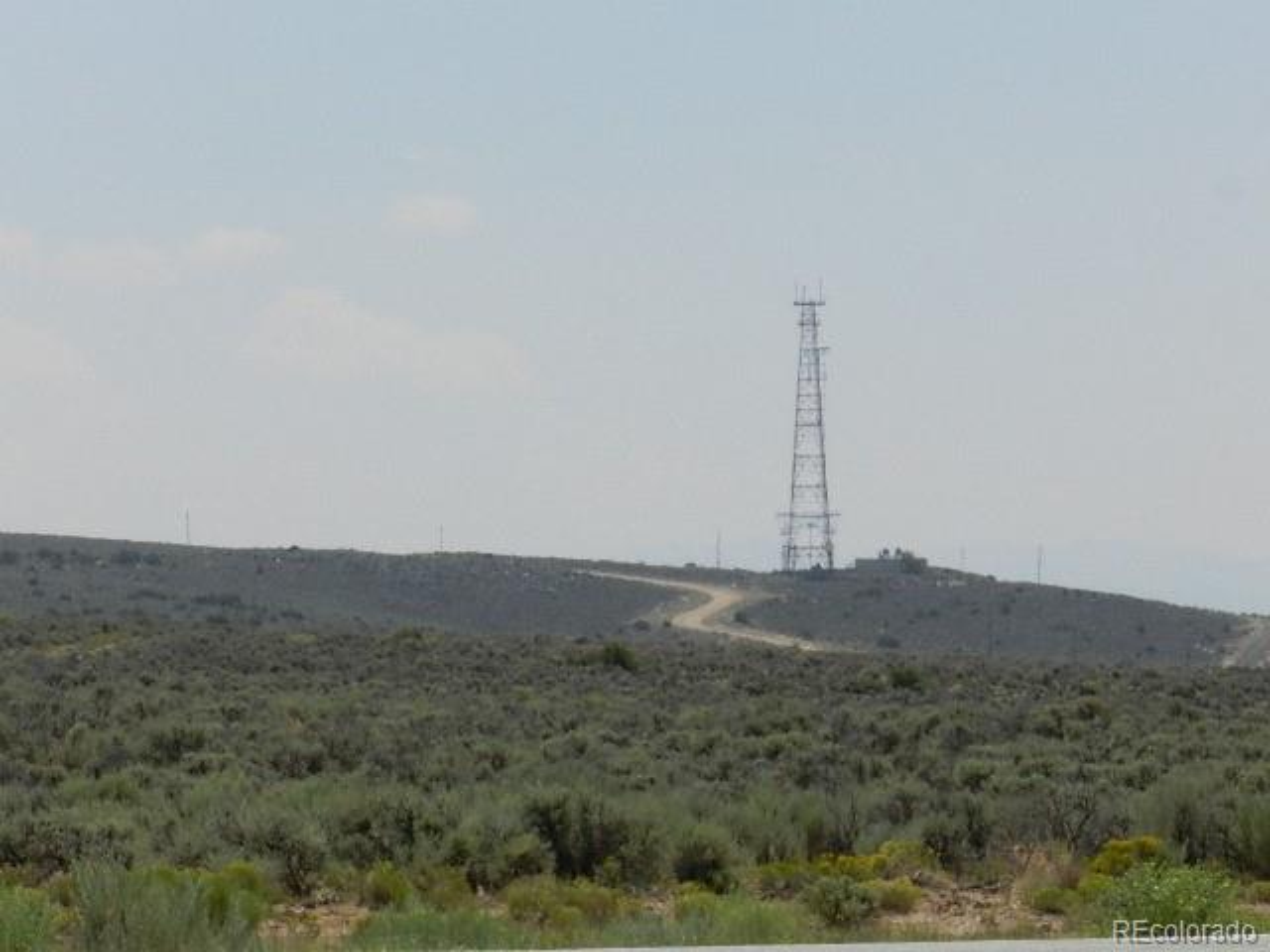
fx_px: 7007
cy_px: 476
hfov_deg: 10.4
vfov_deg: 7.8
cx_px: 635
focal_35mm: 191
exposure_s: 1/125
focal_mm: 34
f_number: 5.5
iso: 160
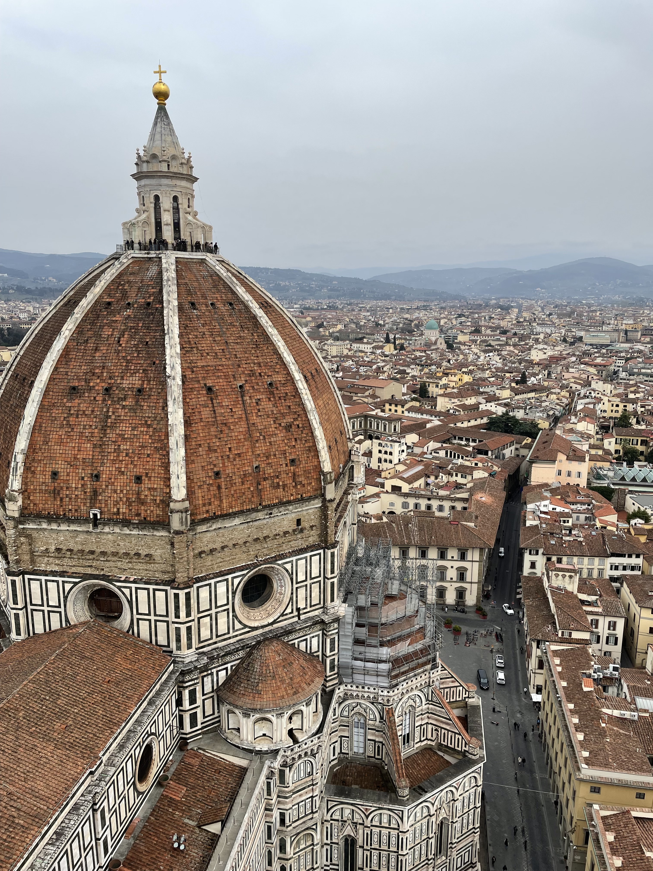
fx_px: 654
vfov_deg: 67.3
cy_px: 436
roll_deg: +0.3
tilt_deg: -10.8
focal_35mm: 26
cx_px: 326
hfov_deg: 53.1
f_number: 1.6
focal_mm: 4.2
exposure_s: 1/2304
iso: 32
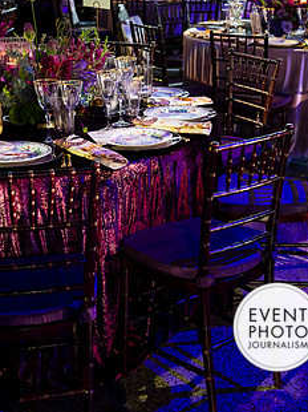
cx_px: 166
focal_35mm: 67
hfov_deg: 21.9
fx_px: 796
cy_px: 114
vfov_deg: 28.6
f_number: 3.2
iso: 1000
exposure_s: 1/125
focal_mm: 48
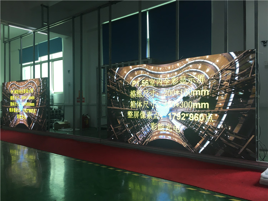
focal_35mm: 29
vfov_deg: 48.2
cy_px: 100
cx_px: 134
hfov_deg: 61.7
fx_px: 224
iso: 25
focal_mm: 4.15
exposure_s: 1/33
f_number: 2.2
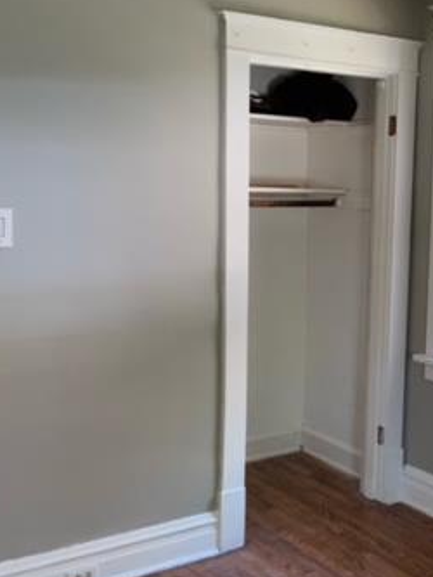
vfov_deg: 38.2
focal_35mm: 50
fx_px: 833
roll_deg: -1.0
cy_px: 293
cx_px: 371
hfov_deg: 28.3
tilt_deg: -4.5
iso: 250
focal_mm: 4.25
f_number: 1.8
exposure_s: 1/60
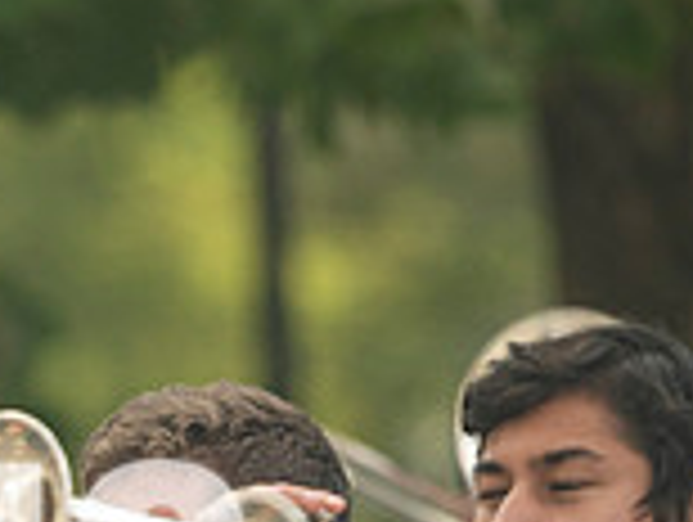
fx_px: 14497
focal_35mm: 723
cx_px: -94
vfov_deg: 2.1
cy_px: 670
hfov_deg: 2.7
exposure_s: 1/8000
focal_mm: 200
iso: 1000
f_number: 2.8
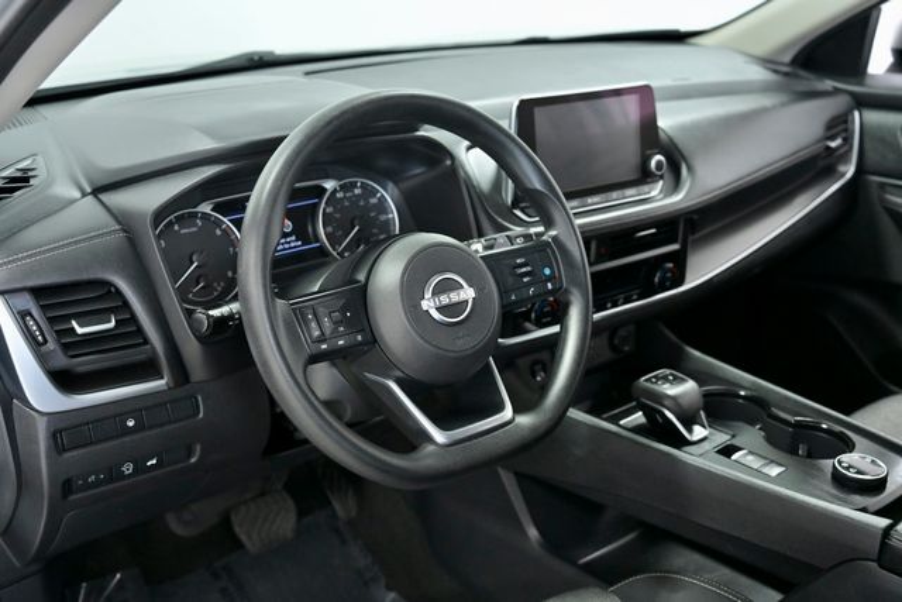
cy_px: 301
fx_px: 952
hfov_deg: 50.7
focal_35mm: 38
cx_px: 451
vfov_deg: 35.1
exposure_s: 1/200
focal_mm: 38
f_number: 4
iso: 2000
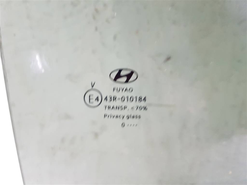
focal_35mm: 26
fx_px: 186
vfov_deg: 53.1
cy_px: 92
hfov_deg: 67.3
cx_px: 124
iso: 250
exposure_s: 1/50
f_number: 1.7
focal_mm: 4.2
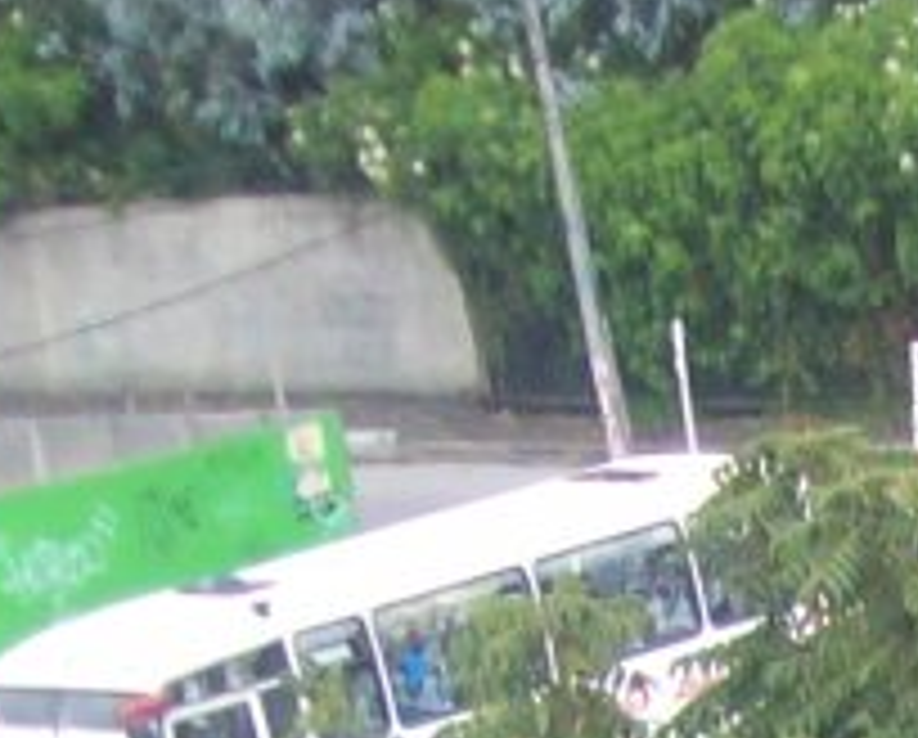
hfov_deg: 8.3
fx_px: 5989
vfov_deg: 6.6
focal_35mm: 220
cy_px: 1926
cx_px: 1804
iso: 80
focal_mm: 6
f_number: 2.7
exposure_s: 1/270
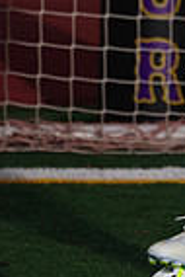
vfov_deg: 2.0
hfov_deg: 1.4
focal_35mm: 1011
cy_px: -78
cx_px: 278
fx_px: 7774
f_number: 5.6
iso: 320
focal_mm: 247
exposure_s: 1/200
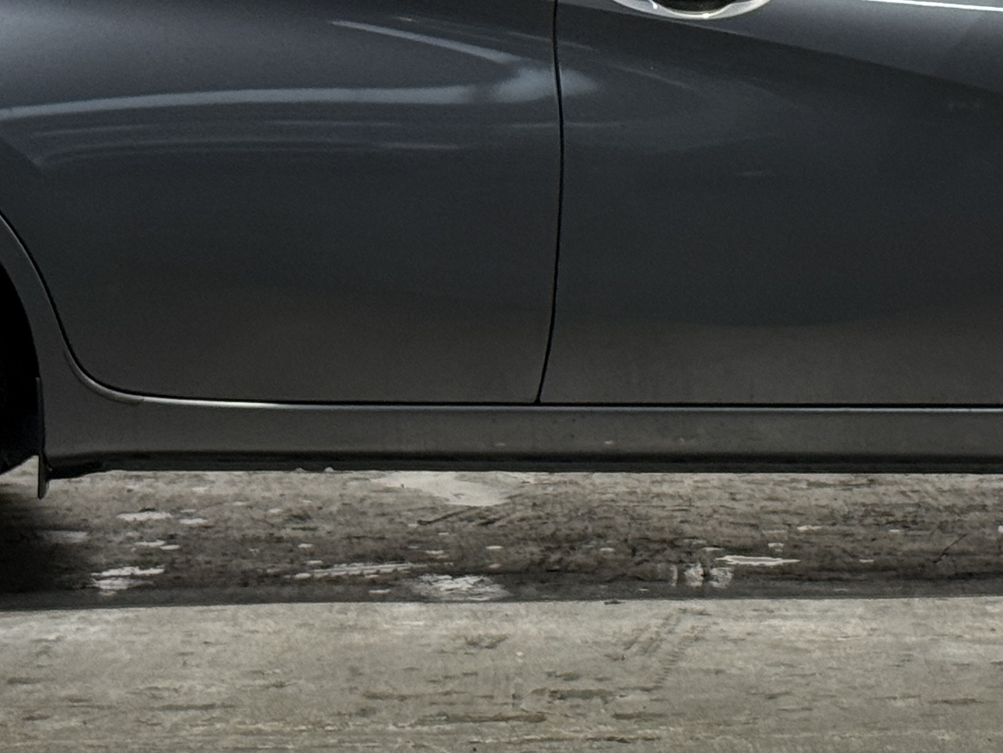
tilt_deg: -0.4
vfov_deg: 9.8
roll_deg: +0.2
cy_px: 11
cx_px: 750
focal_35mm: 150
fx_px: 4347
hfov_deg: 13.1
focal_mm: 6.76
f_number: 1.78
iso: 100
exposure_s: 1/60
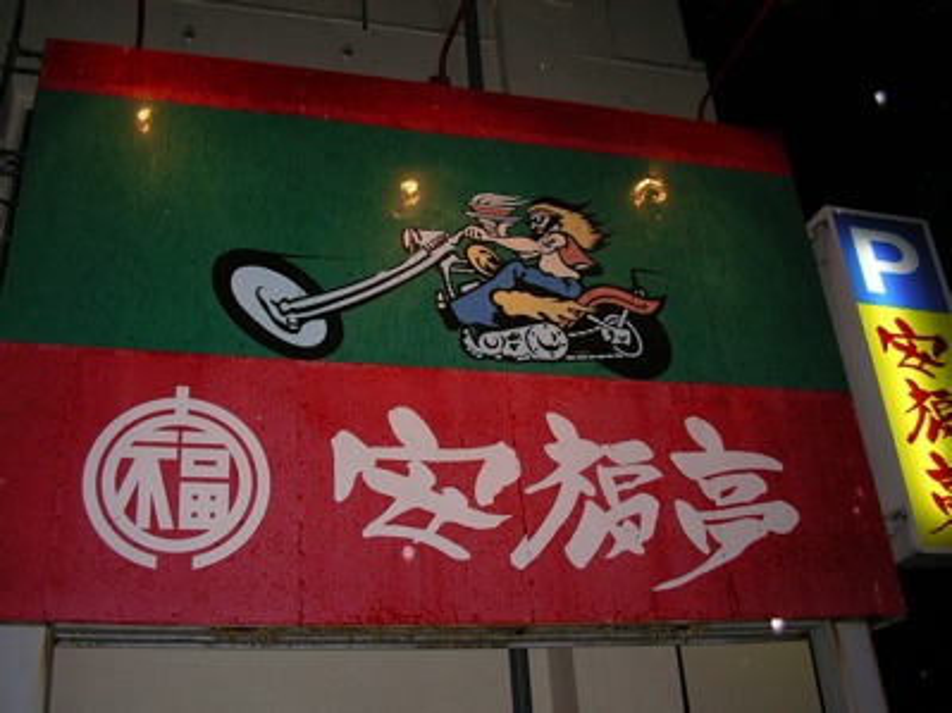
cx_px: 476
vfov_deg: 38.6
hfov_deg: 50.2
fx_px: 1017
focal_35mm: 37
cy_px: 356
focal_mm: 5.7
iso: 160
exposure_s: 1/60
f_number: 2.8
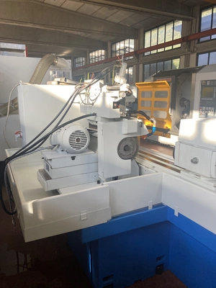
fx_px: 233
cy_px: 144
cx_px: 108
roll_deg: +0.0
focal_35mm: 28
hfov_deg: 49.7
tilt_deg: -10.8
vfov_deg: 63.4
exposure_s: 1/121
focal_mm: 3.99
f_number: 1.8
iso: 50
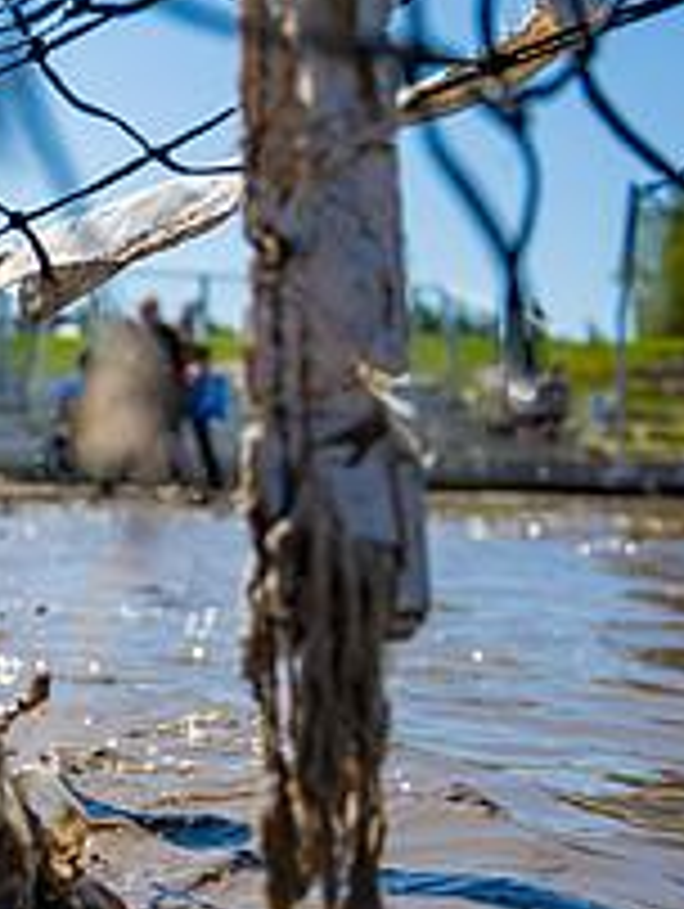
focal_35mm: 80
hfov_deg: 15.7
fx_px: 2103
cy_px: 331
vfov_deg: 24.3
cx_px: -554
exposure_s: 1/1600
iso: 100
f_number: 4
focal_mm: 29
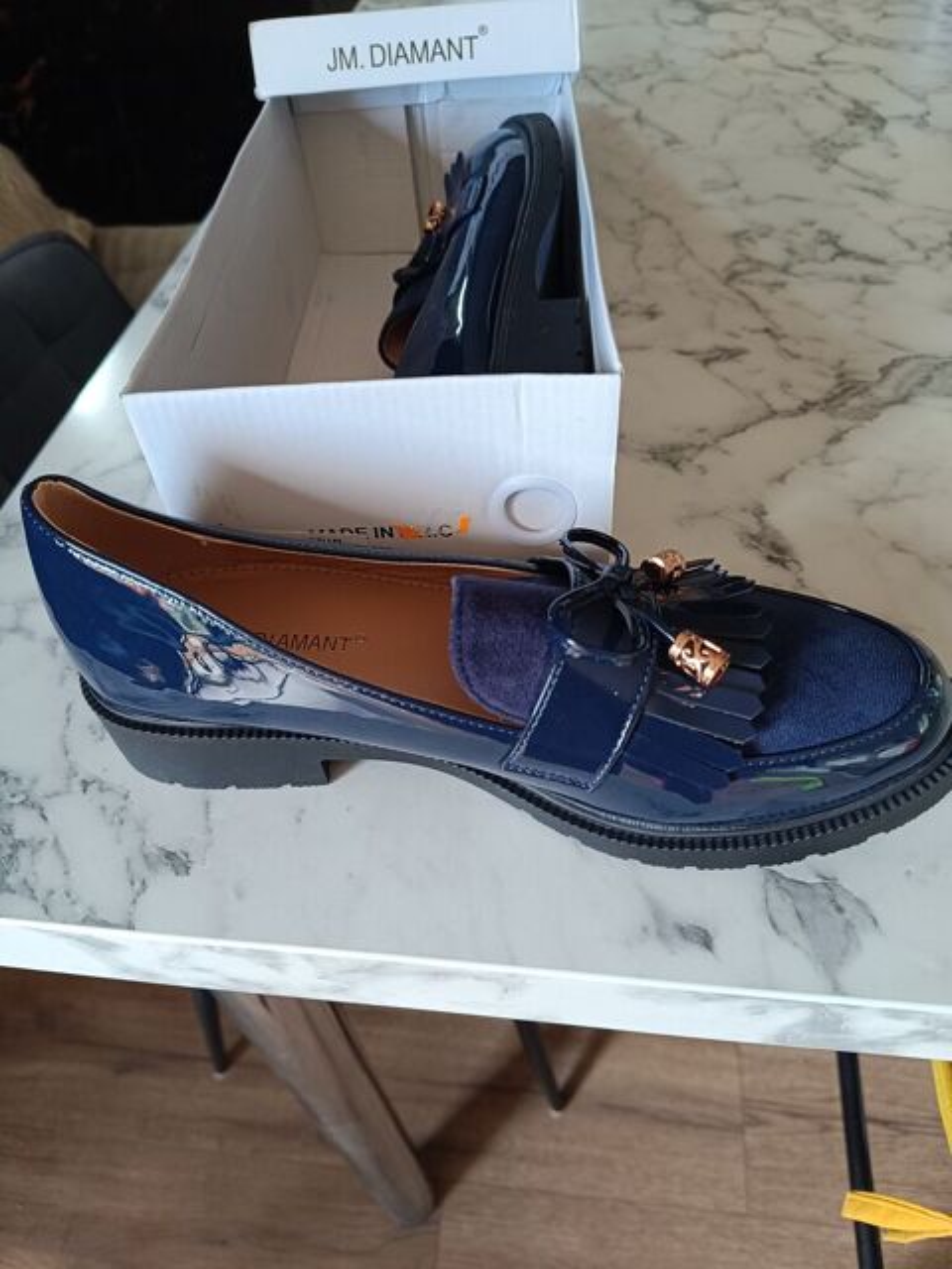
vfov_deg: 71.6
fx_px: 880
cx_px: 476
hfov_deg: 56.8
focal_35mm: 24
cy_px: 634
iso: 317
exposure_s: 1/50.1
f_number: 1.88
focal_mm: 5.59
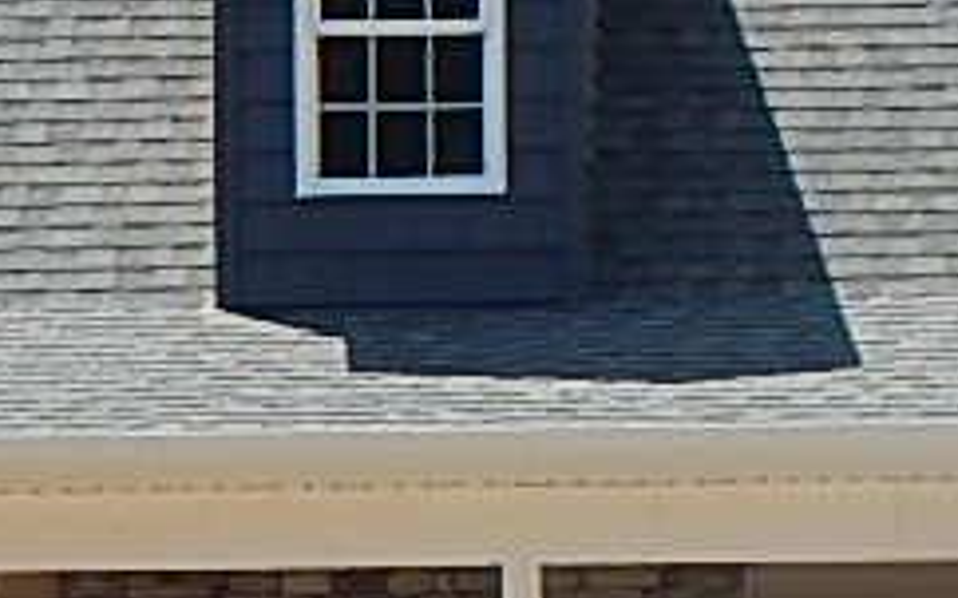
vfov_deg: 3.9
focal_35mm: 337
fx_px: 8795
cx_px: 356
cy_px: 978
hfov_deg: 6.2
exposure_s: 1/800
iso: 125
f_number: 3.7
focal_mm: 8.6
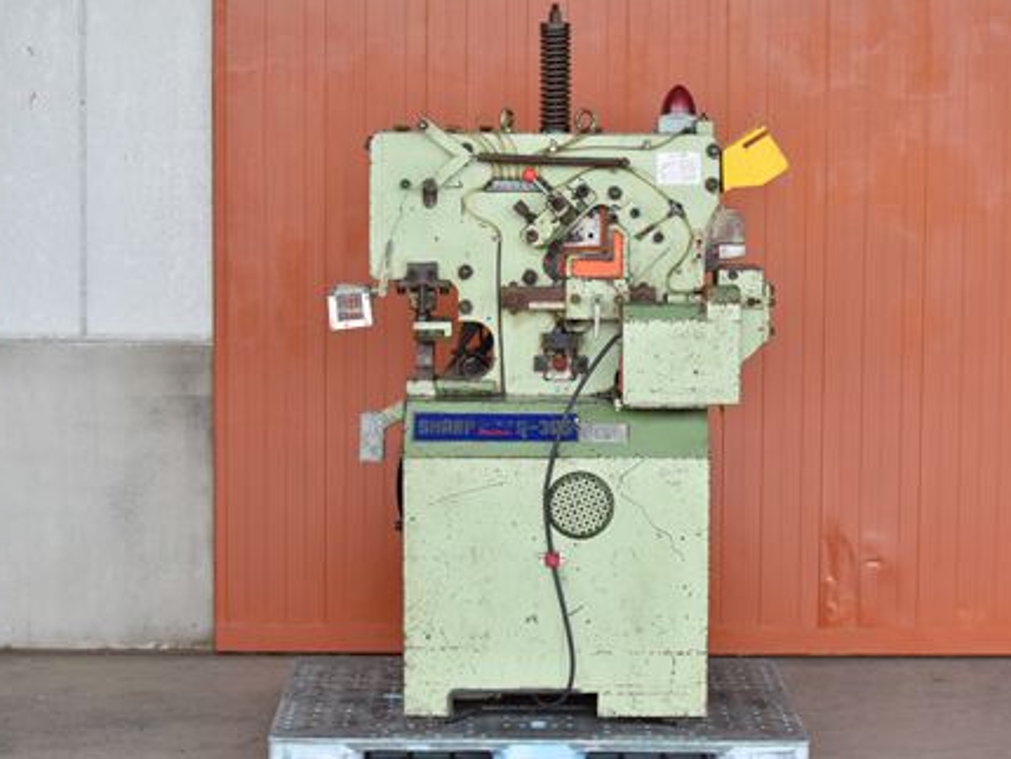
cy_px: 371
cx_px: 562
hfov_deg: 18.9
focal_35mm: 104
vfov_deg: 14.2
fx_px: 3039
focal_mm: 62
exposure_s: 1/500
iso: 1250
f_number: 6.3
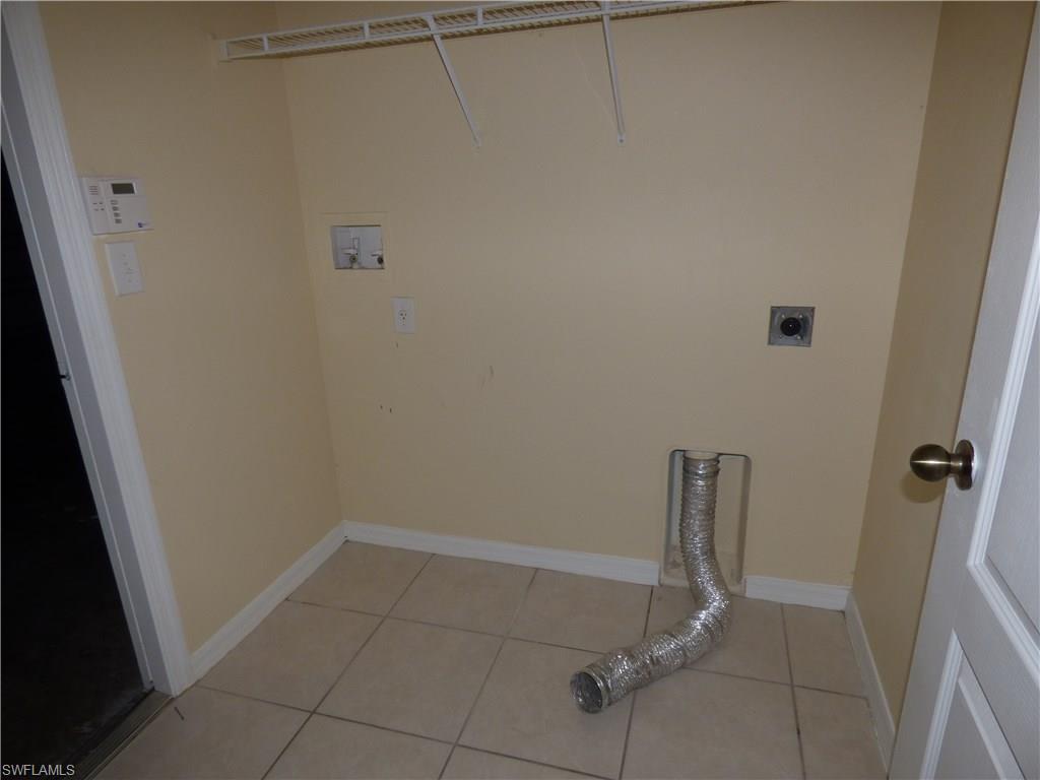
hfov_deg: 81.7
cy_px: 390
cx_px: 520
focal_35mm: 20
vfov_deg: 66.0
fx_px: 601
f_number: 2.8
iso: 100
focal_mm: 3.58
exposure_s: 1/60
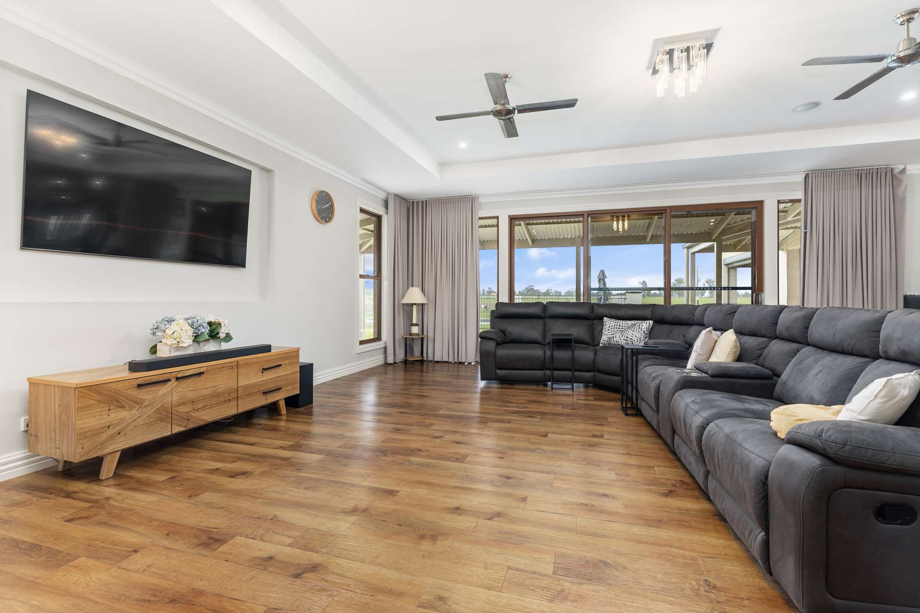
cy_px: 306
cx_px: 460
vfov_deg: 73.7
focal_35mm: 16
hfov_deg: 96.7
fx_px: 409
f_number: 5.6
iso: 320
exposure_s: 1/2
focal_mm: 16
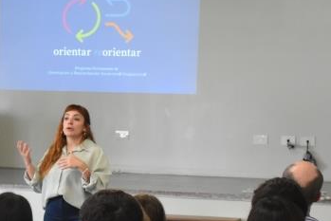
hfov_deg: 15.4
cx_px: 44
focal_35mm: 132
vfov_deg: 10.4
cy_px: 176
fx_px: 1214
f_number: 5
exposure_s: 1/100
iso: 1600
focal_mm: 30
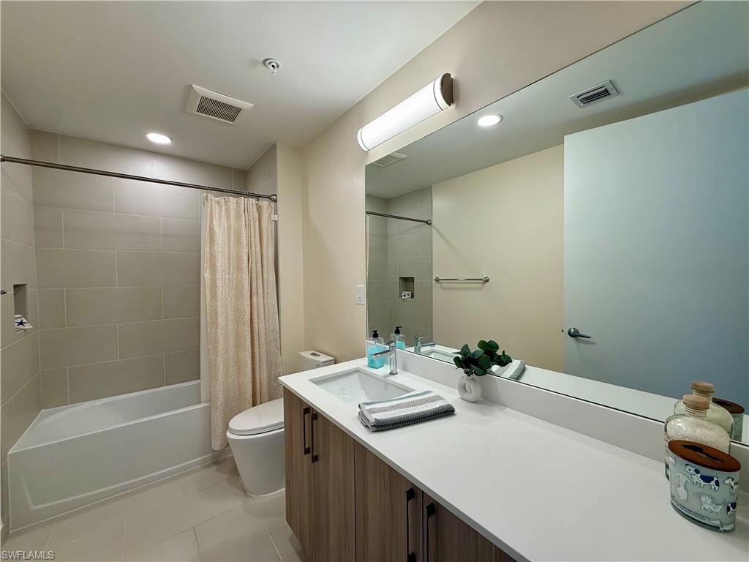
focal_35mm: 14
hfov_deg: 102.1
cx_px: 374
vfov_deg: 85.7
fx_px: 303
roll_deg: +0.8
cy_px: 281
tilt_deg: -1.5
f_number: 2.2
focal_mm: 2.22
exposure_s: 1/120
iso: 64
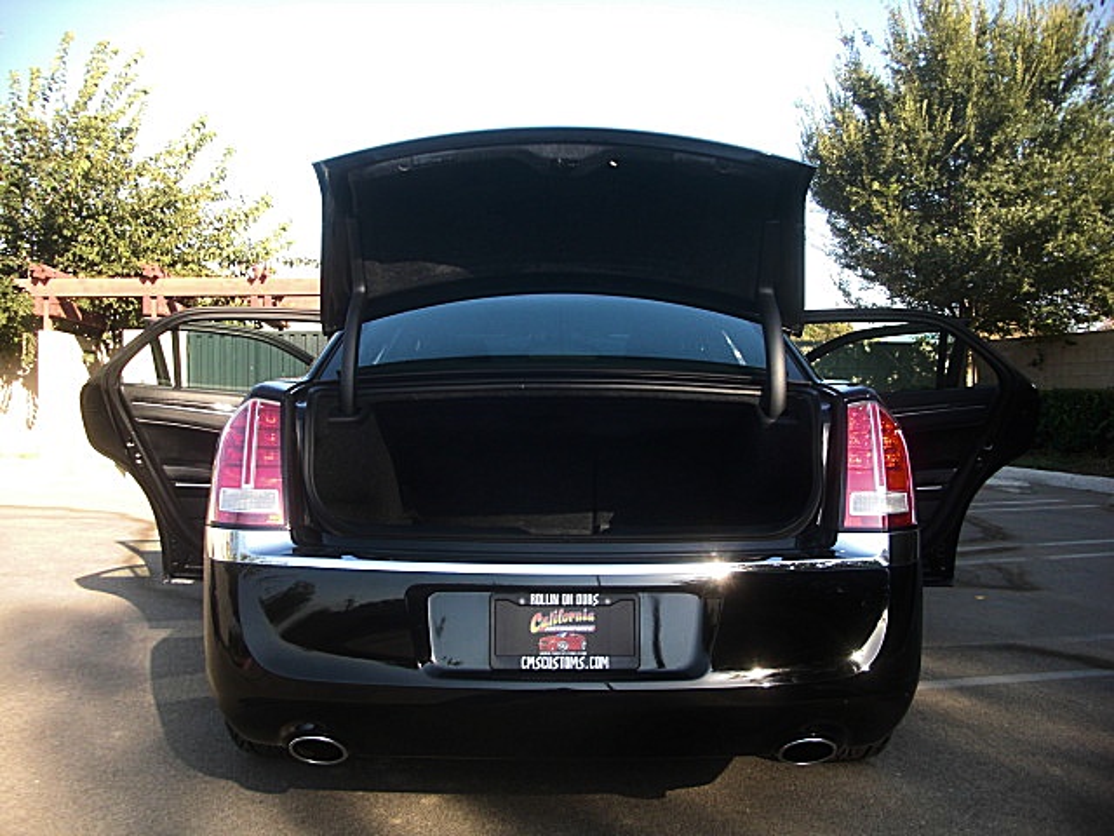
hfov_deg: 51.4
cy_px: 418
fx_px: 1159
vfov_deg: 39.7
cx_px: 557
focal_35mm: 36
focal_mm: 6.3
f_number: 2.8
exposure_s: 1/160
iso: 50
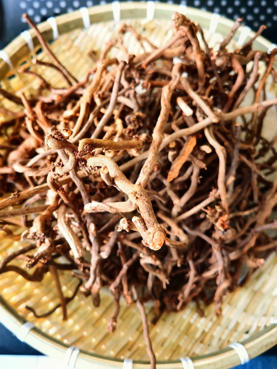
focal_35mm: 27
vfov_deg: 65.3
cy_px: 184
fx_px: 288
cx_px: 138
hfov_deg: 51.3
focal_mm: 5.54
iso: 400
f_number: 1.8
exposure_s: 1/299
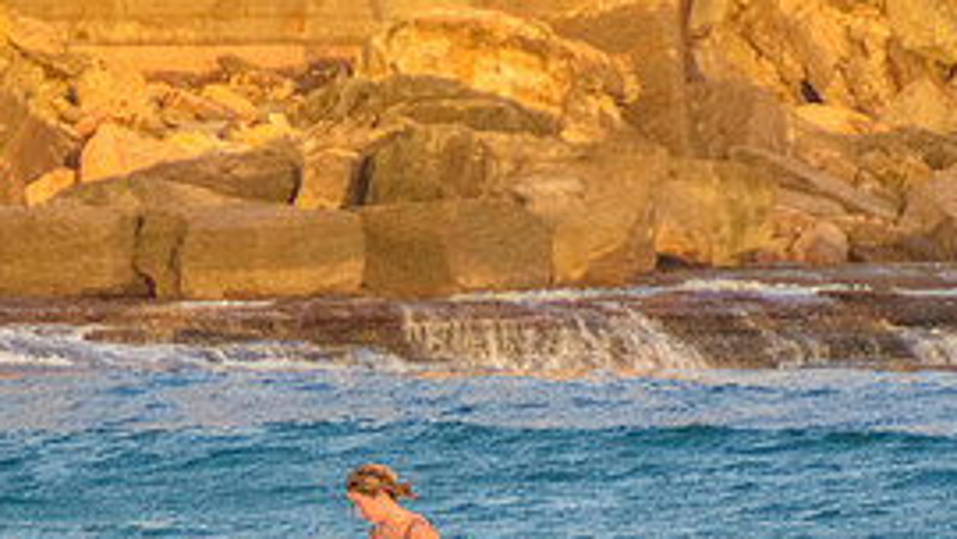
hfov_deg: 1.6
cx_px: 312
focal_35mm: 1384
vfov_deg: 0.9
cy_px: 569
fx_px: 35127
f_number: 5.6
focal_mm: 400
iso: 1800
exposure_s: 1/1600
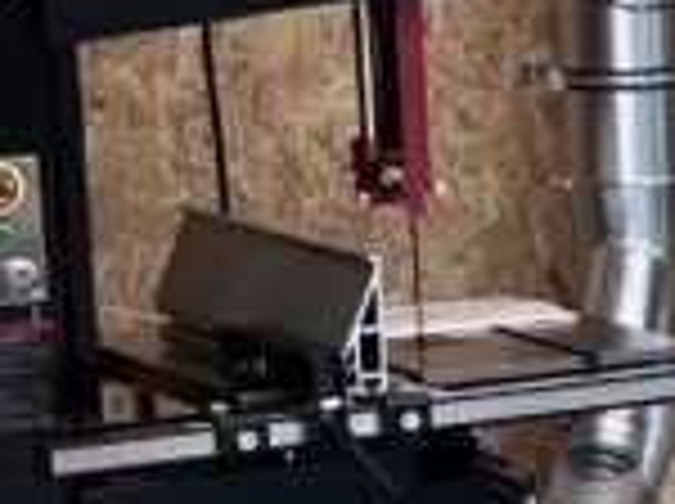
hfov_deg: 8.6
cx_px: 2228
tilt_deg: -9.4
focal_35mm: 178
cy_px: 198
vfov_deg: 8.3
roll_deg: +0.8
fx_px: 3465
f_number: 1.6
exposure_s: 1/100
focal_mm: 5.1
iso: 64
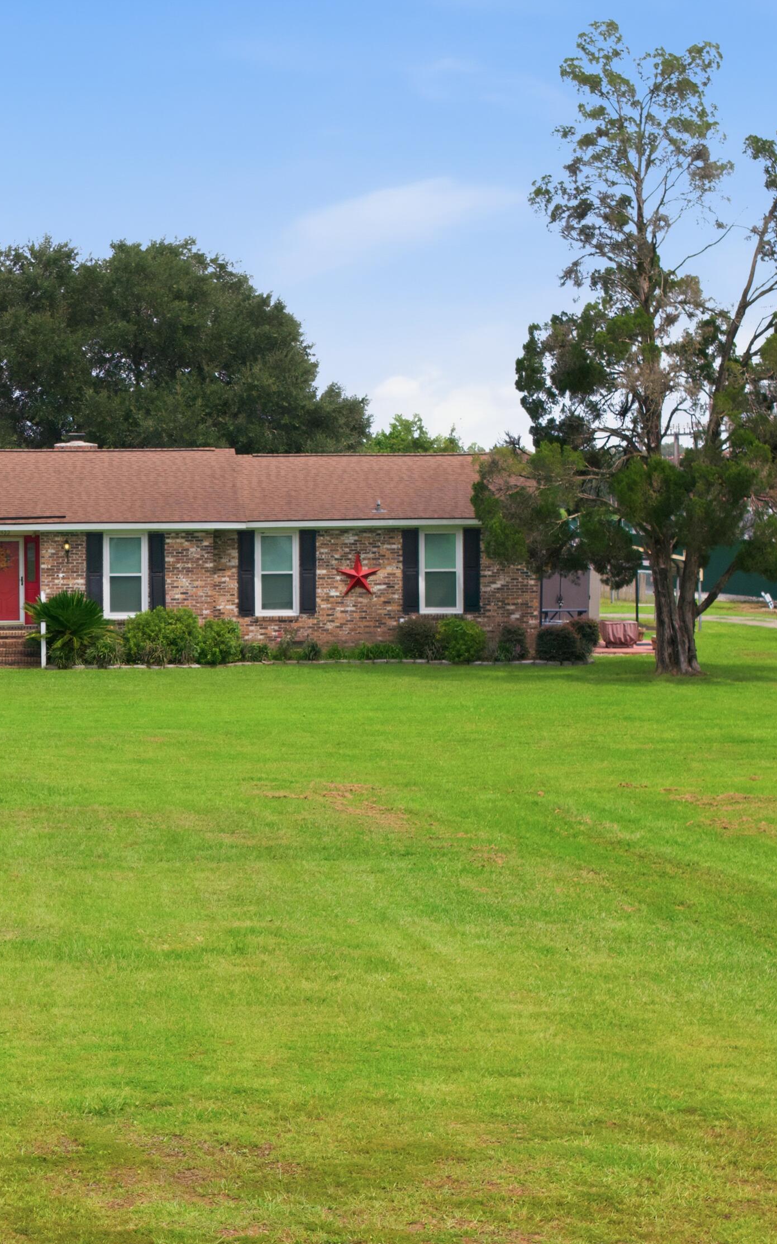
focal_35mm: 100
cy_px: 626
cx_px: 47
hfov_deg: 13.0
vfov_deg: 20.8
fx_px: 3389
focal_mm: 19.4
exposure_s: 1/350
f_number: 2.8
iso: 150
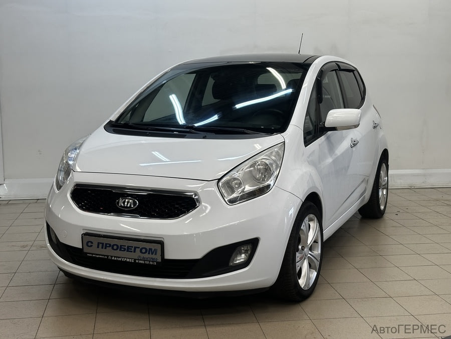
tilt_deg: -8.0
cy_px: 170
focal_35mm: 48
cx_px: 226
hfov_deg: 39.7
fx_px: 625
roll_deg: +0.4
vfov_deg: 30.3
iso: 80
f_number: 1.78
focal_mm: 6.86
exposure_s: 1/100
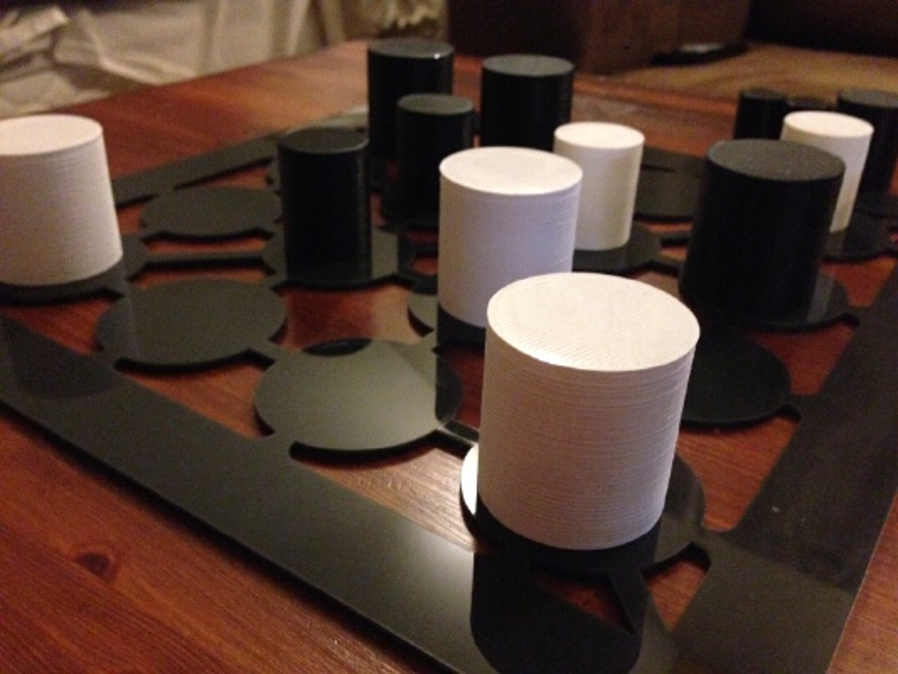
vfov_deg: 43.0
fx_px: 856
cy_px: 337
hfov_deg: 55.3
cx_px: 449
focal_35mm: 33
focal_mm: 4.12
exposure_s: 1/15
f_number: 2.4
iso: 800
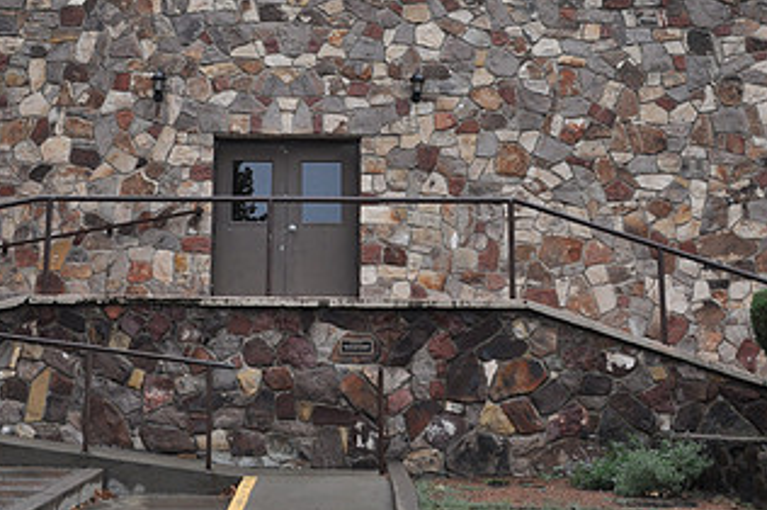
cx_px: 318
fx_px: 1405
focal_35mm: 66
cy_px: 135
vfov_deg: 20.4
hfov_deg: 30.5
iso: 400
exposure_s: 1/30
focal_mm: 24
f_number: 5.6
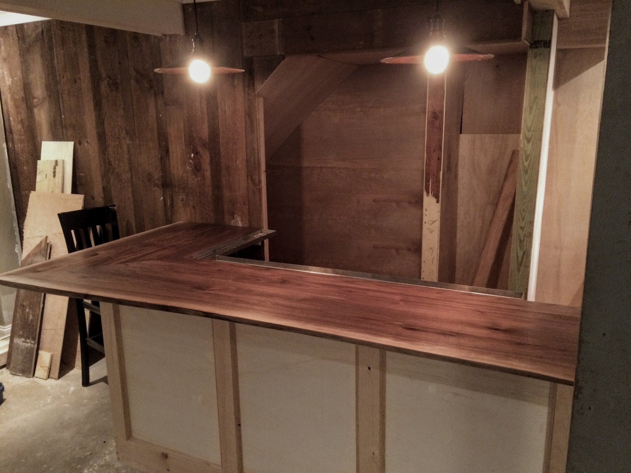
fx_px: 529
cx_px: 316
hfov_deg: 61.7
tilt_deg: -13.1
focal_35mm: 29
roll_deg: +1.0
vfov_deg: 48.2
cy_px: 236
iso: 320
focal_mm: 4.15
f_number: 2.2
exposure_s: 1/15
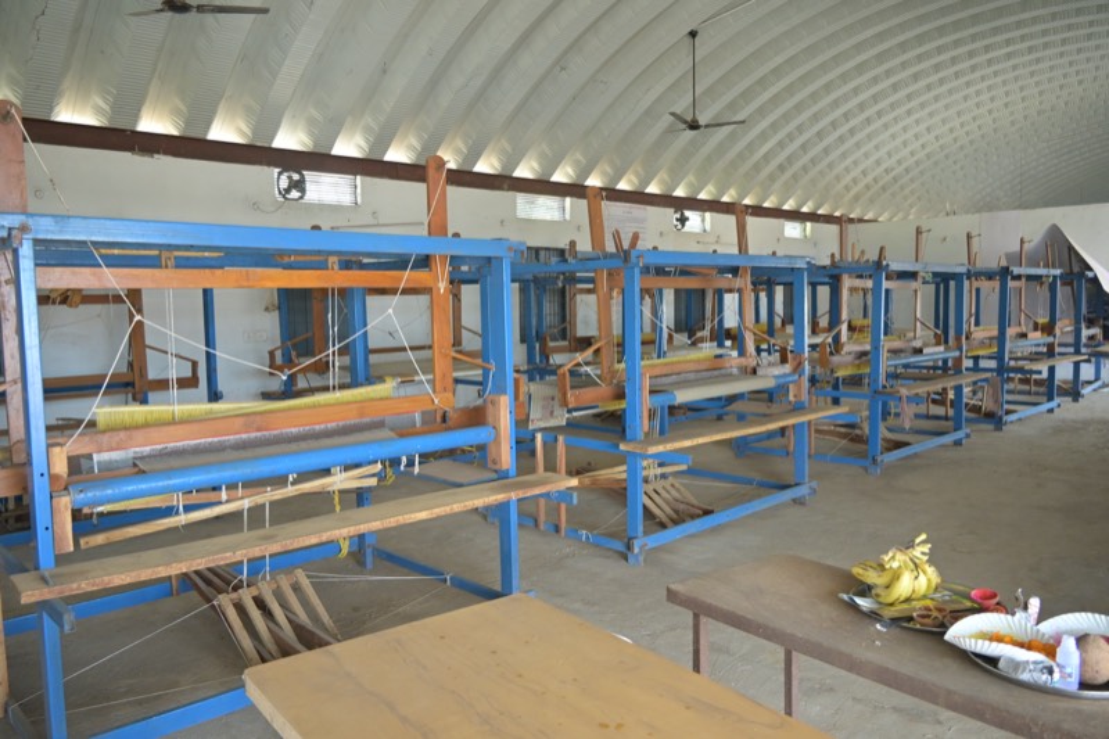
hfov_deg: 67.4
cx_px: 554
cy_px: 370
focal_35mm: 27
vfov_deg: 47.9
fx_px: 832
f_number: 3.5
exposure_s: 1/160
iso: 1000
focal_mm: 18
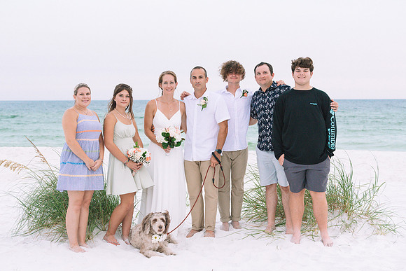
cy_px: 136
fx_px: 790
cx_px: 203
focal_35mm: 70
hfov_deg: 28.8
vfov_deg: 19.5
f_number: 5
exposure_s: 1/1600
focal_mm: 70
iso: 2500
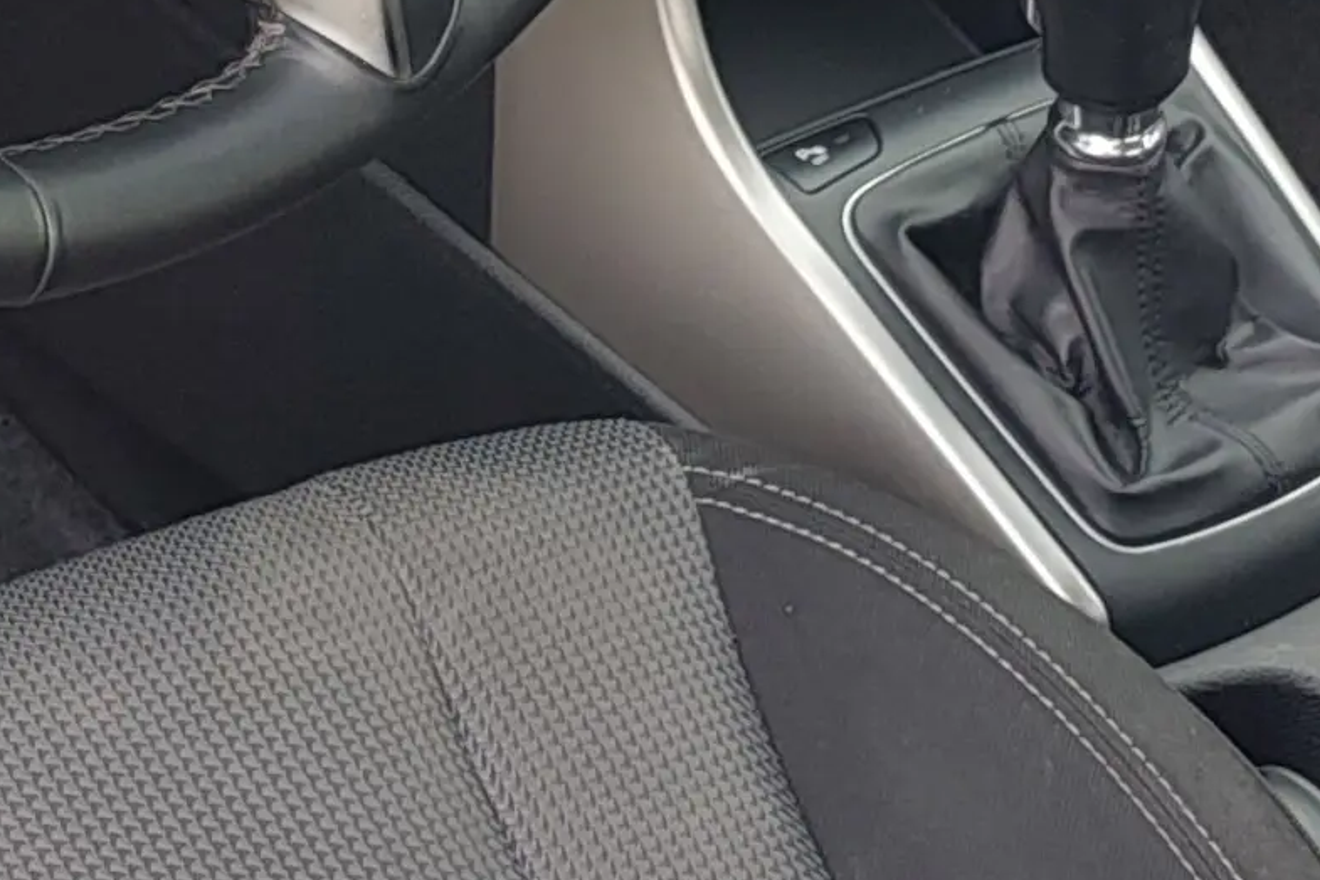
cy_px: -239
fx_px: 4289
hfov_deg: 17.5
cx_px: 515
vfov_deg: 11.4
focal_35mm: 117
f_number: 1.8
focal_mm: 5.56
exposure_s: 1/208
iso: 100
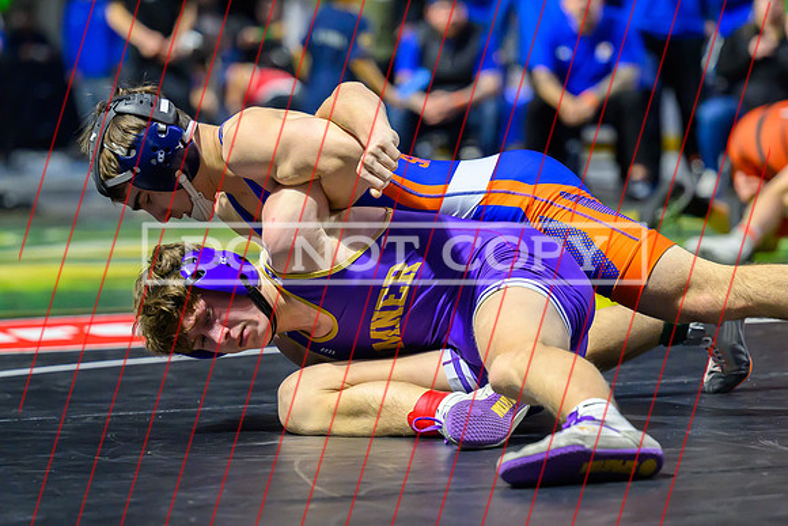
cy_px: 351
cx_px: 332
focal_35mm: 186
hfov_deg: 11.1
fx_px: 4062
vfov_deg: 7.4
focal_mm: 120
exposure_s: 1/800
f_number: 2.8
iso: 4000
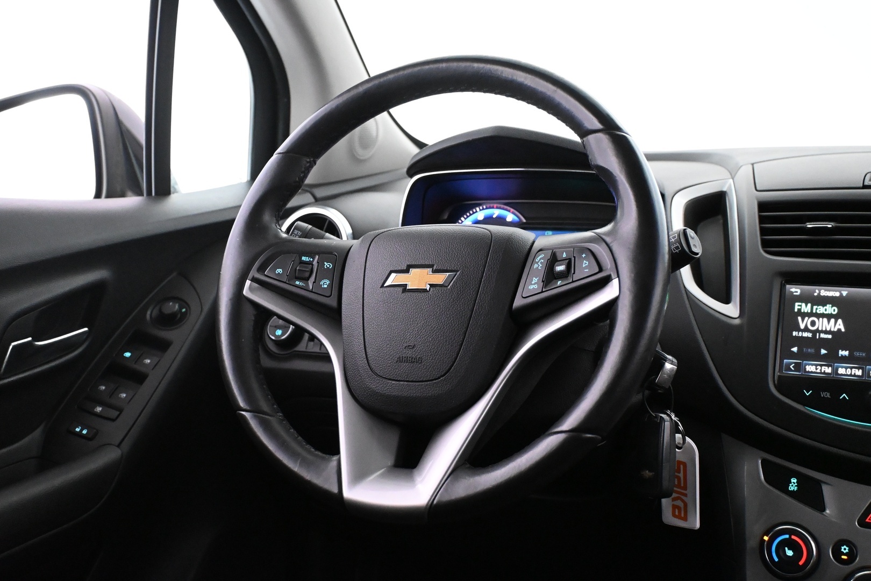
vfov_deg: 35.5
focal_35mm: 38
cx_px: 436
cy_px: 290
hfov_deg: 51.3
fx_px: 907
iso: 6400
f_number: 4.2
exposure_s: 1/40
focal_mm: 25
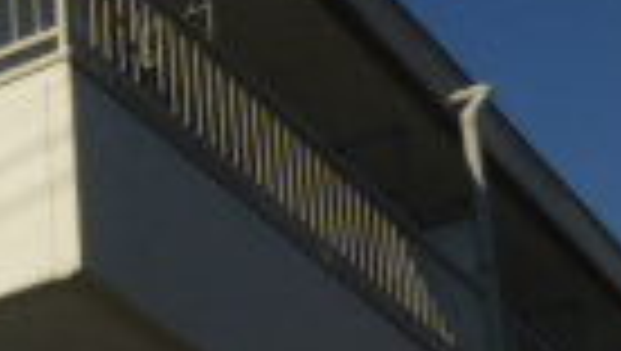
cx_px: -328
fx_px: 2077
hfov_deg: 15.6
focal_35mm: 126
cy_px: 724
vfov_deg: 9.0
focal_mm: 4.5
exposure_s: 1/400
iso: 100
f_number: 9
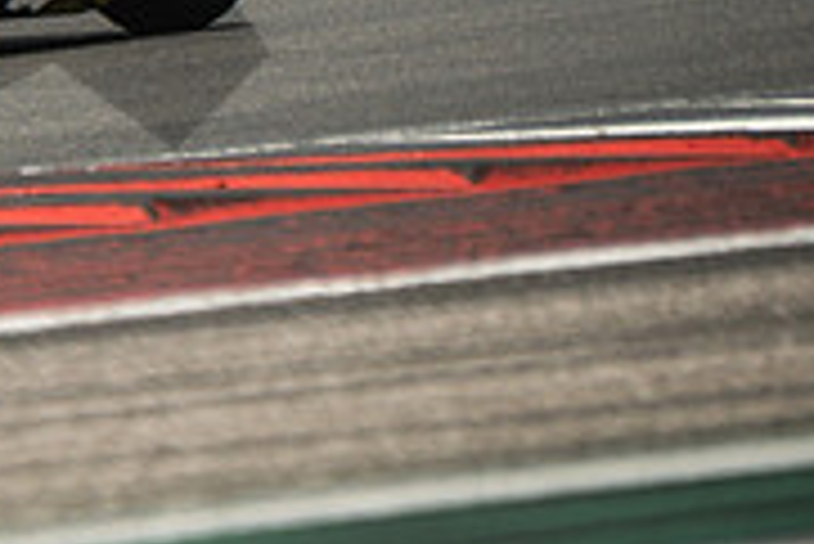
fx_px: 43469
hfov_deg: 1.1
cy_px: -285
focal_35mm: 1921
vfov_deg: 0.7
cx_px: -166
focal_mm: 400
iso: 500
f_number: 5.6
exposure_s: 1/1600
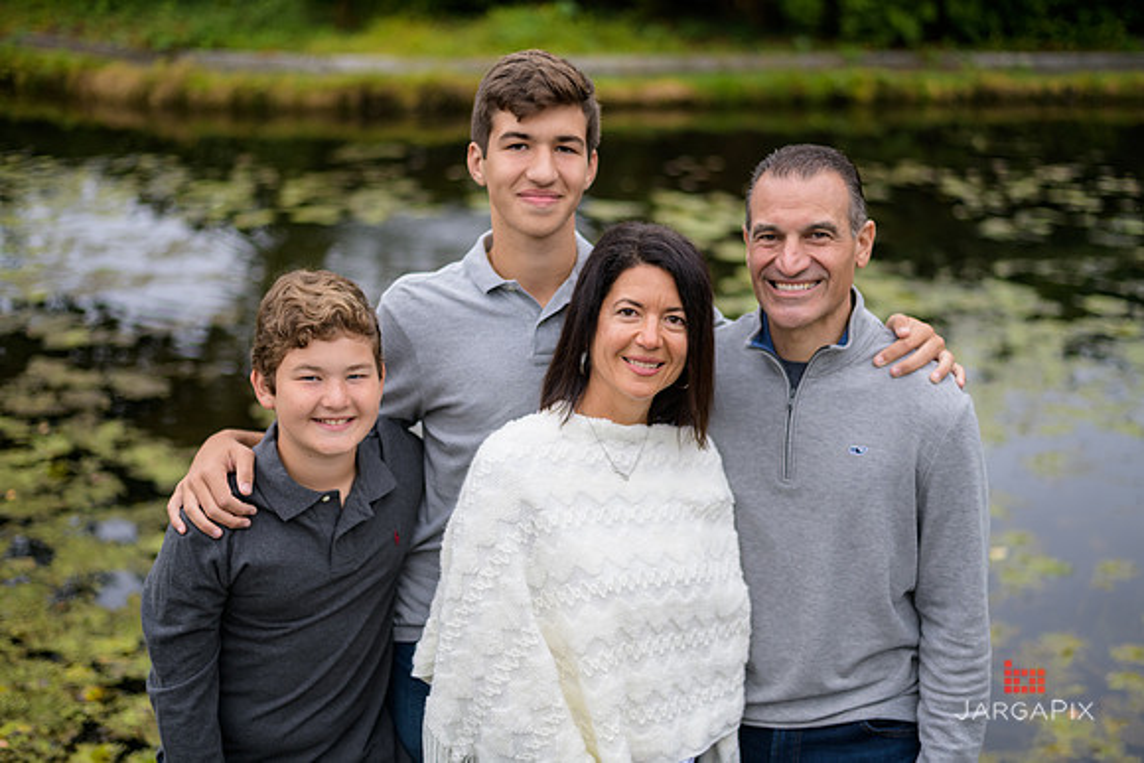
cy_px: 382
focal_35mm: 50
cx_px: 572
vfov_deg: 27.0
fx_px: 1589
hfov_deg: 39.6
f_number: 2
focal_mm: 50
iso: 200
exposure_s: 1/640
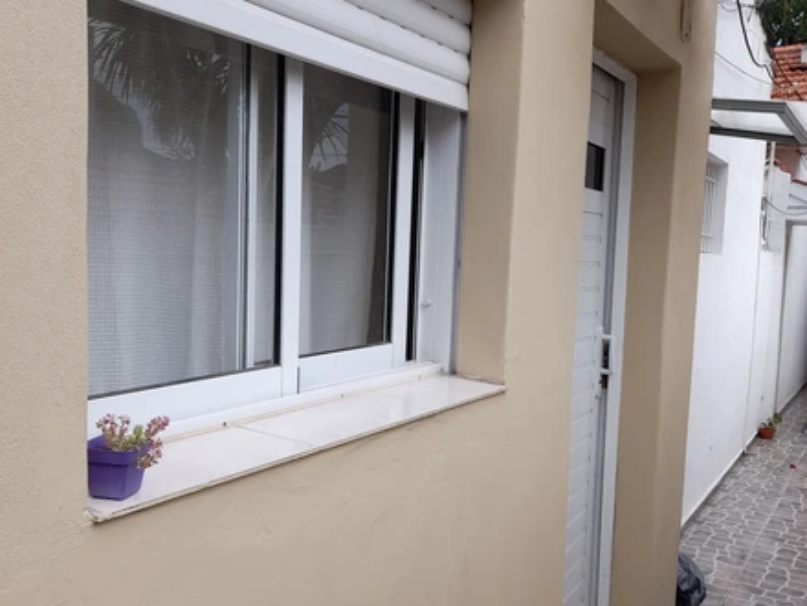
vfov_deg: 54.9
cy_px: 303
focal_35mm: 25
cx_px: 404
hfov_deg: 69.4
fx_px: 583
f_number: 2
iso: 20
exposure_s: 1/154
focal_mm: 4.6
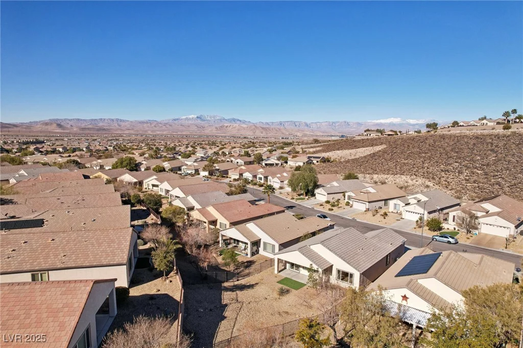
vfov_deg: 57.2
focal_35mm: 22
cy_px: 174
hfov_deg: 78.6
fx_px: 319
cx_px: 262
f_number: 2.8
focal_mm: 8.4
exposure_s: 1/3200
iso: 120
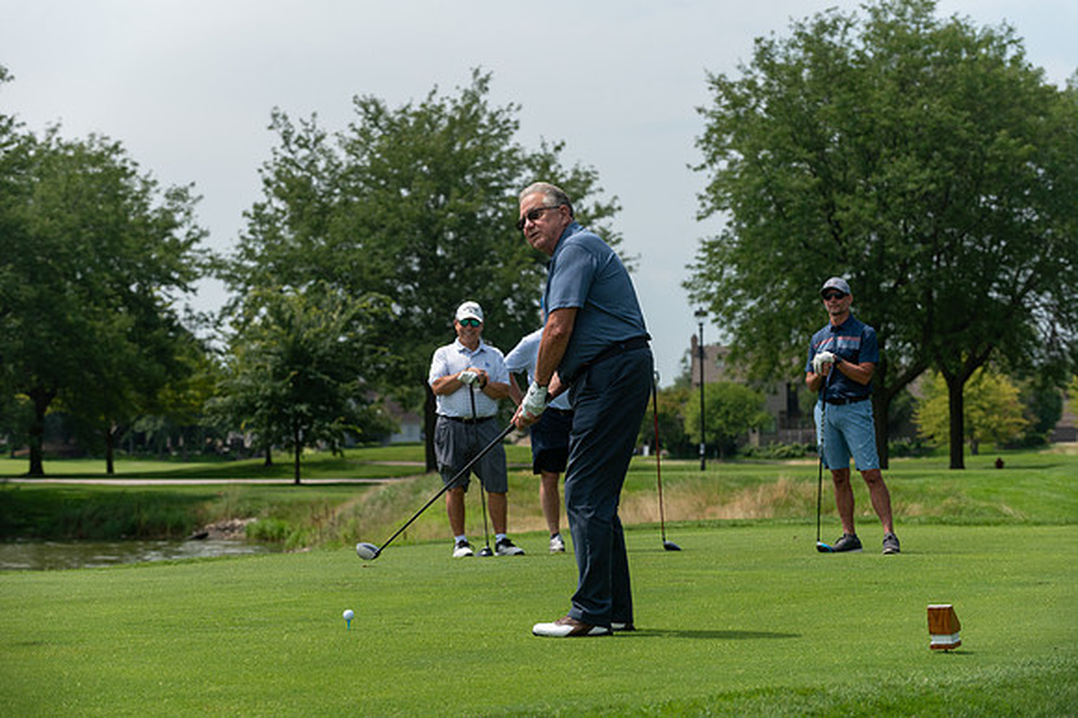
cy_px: 359
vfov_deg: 12.4
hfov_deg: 18.6
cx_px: 539
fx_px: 3295
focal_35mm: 110
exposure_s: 1/1600
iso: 250
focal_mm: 110
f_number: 5
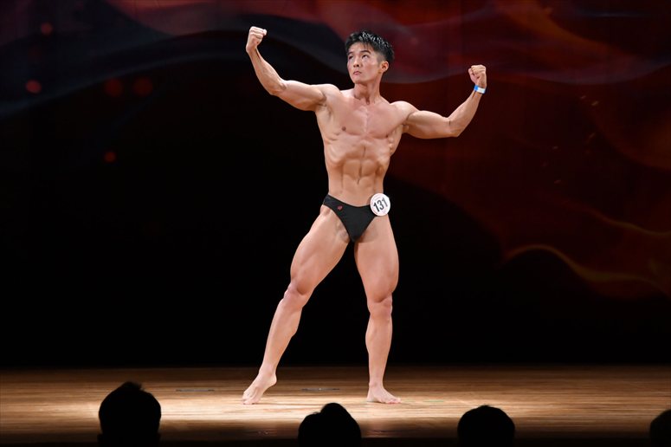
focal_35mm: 255
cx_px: 336
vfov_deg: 5.4
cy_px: 224
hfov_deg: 8.1
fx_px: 4751
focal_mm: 170
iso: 3200
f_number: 5.6
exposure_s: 1/400
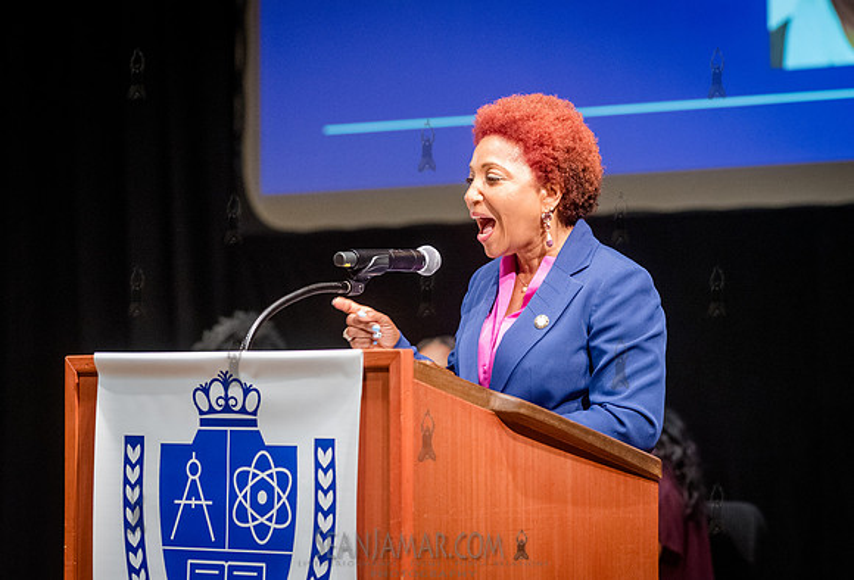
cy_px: 273
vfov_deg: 8.9
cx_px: 430
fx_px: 3744
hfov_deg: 13.0
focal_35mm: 157
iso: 5000
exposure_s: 1/200
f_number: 4
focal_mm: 135
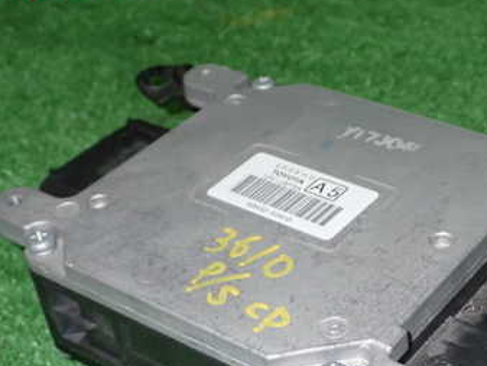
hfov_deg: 26.5
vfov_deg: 20.0
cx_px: 316
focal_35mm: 73
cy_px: 292
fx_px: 1027
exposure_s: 1/40
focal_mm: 7.31
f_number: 8
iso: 500
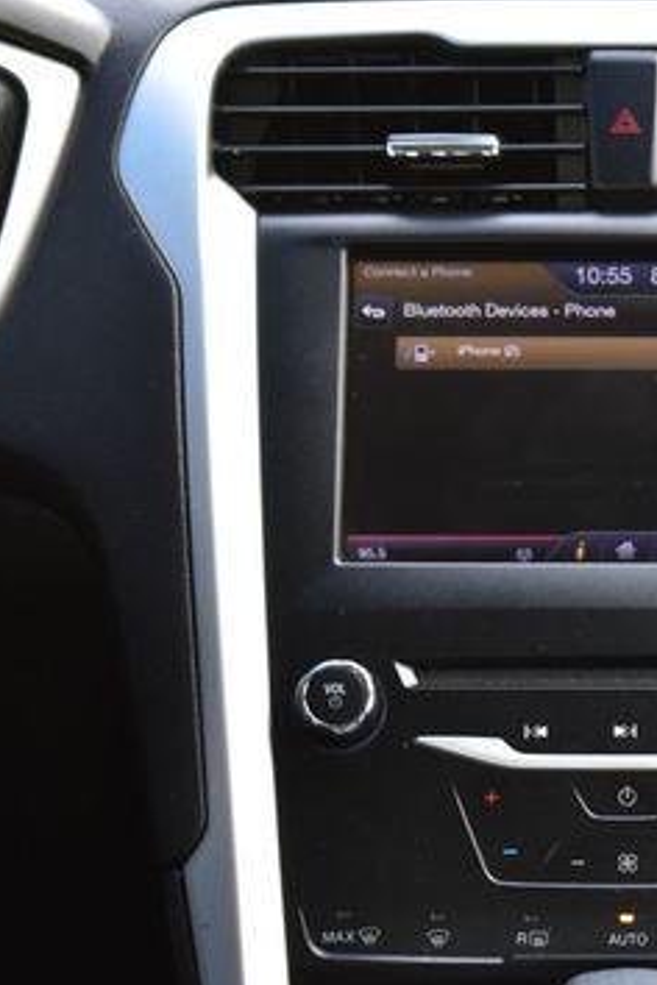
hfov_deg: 9.1
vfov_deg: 13.8
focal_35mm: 149
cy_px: 495
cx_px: 682
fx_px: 4076
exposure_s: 1/40
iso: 400
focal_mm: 55
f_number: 7.1
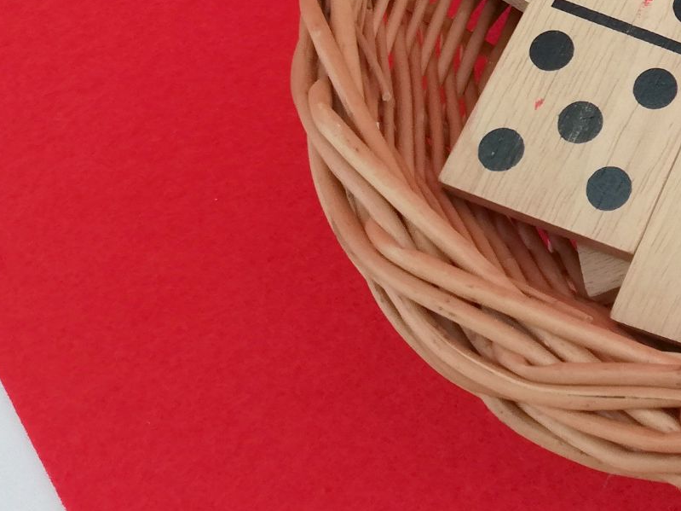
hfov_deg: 22.2
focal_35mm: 75
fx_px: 1475
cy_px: -47
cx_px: 975
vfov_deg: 18.9
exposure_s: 1/50
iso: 100
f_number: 2.2
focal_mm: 3.81
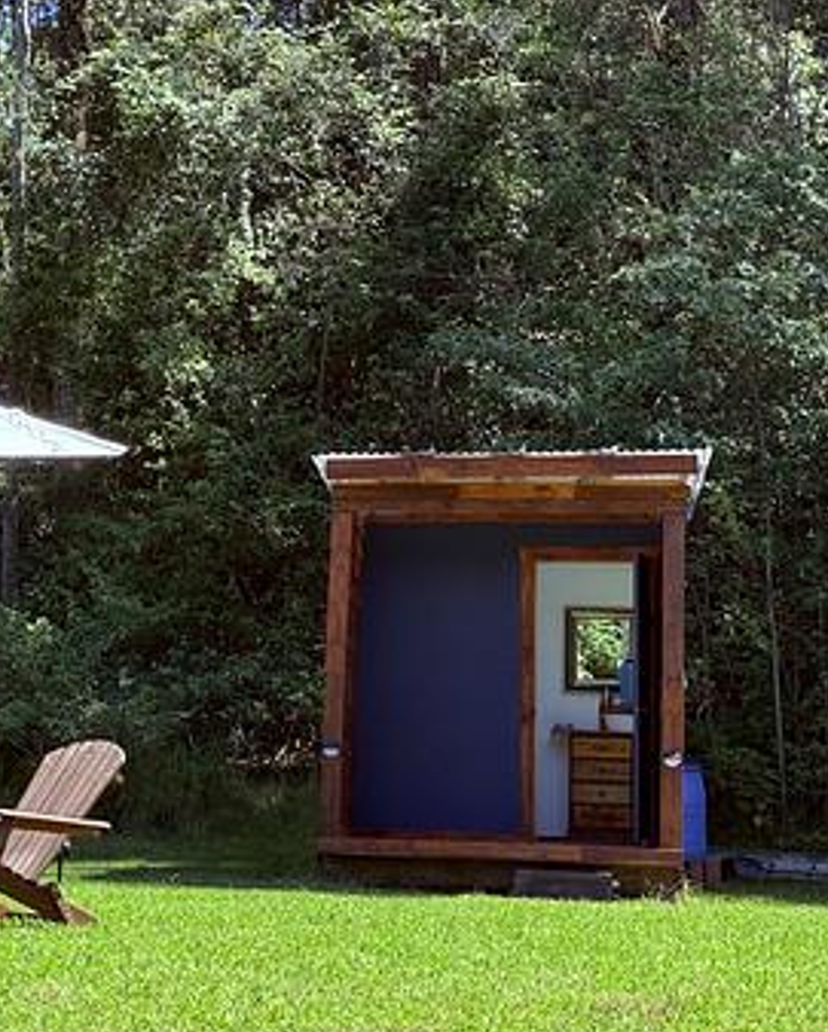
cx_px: -21
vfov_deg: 22.2
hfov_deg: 17.4
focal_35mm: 86
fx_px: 2631
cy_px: 557
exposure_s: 1/928
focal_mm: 6.76
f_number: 1.78
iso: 64
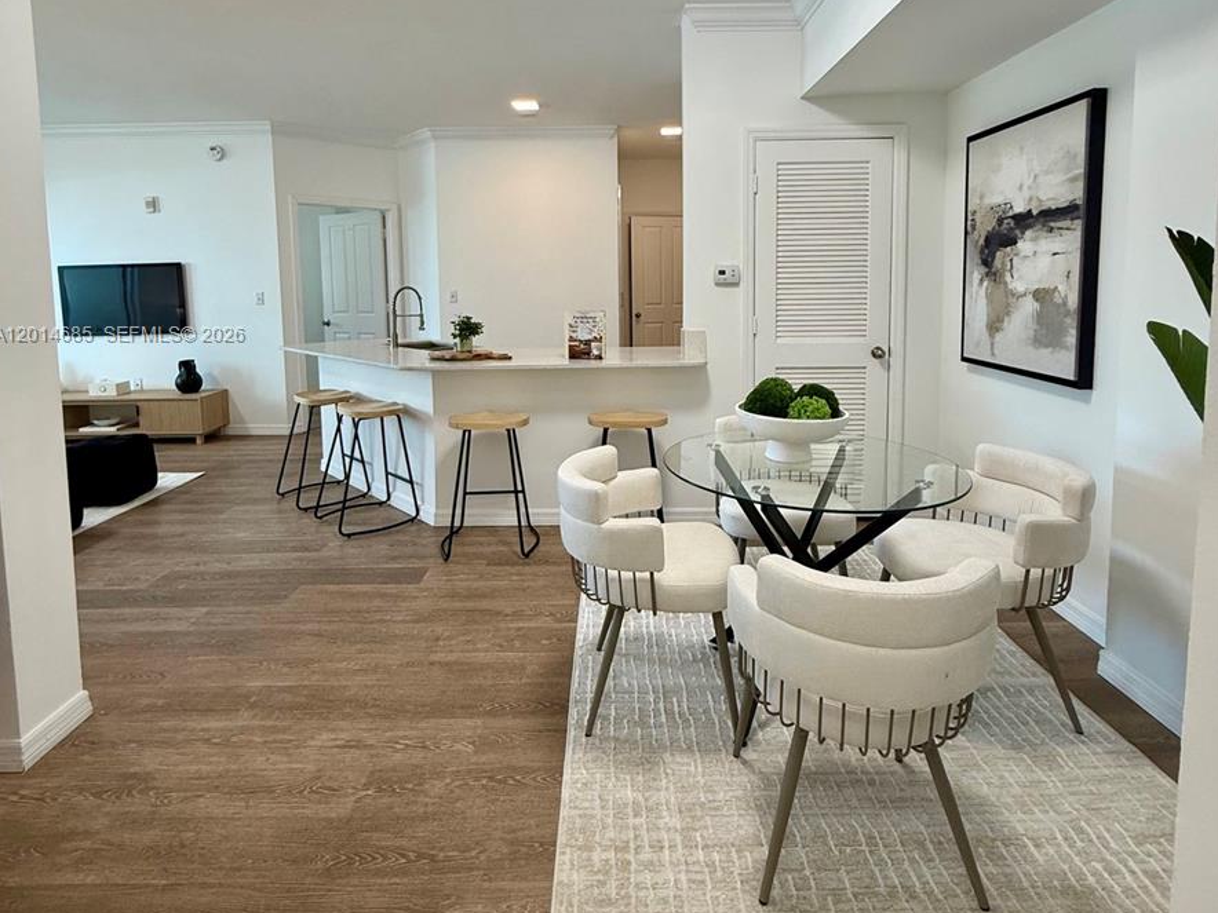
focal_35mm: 19
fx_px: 669
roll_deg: +0.5
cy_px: 336
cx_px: 609
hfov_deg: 84.7
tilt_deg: -2.7
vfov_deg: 67.5
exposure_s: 1/120
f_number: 2.2
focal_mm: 2.22
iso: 125
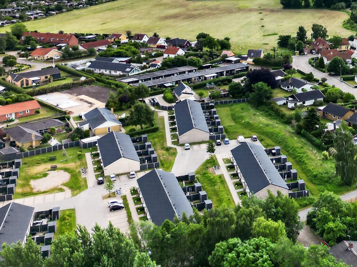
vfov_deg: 22.9
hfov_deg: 29.3
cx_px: 368
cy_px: -8
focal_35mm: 61
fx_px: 629
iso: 100
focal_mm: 6.7
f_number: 1.7
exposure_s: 1/3200
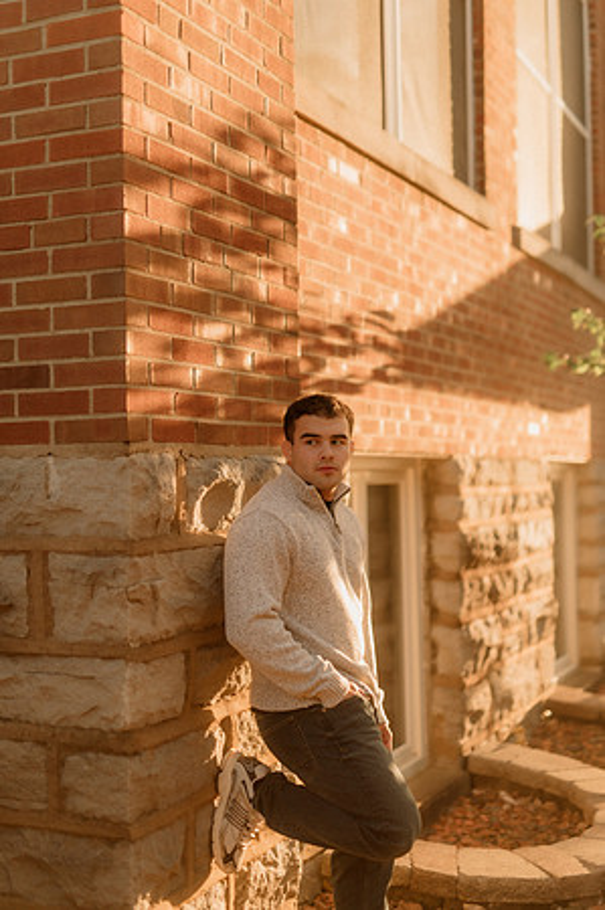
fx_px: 1263
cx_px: 302
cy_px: 455
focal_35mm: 50
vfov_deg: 39.6
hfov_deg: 26.9
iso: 250
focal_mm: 50
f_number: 1.4
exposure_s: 1/2000
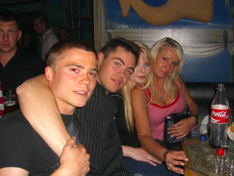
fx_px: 257
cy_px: 88
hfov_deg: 49.0
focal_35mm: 38
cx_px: 117
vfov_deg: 37.7
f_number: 2.8
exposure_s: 1/60
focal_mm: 7.9
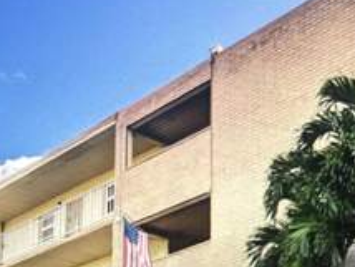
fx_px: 996
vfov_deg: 14.5
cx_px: 196
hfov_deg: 20.2
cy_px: 371
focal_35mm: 97
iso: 100
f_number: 1.6
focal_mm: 4.2
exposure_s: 1/50
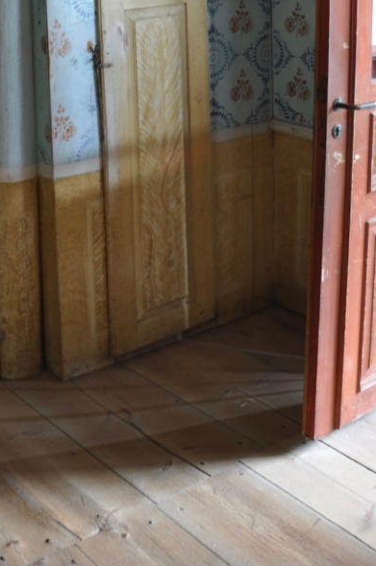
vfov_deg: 33.1
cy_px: -6
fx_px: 864
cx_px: 87
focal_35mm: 55
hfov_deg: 24.2
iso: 320
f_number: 3.5
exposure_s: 1/8
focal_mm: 18
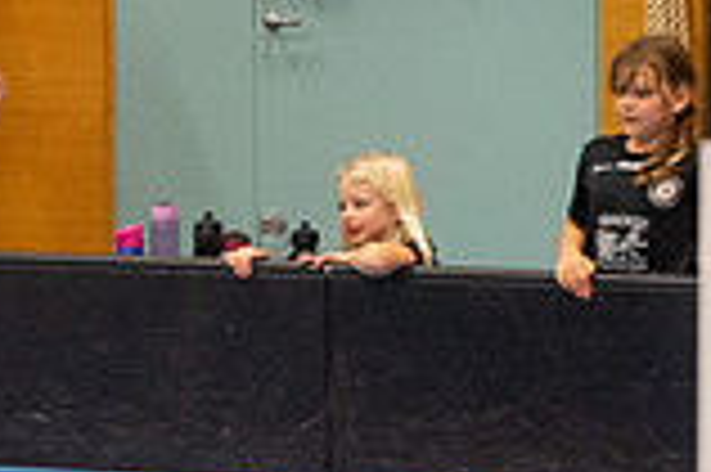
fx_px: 5189
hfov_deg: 7.7
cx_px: -351
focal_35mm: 263
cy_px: 211
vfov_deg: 5.2
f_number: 3.5
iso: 5000
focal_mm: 70
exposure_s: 1/400
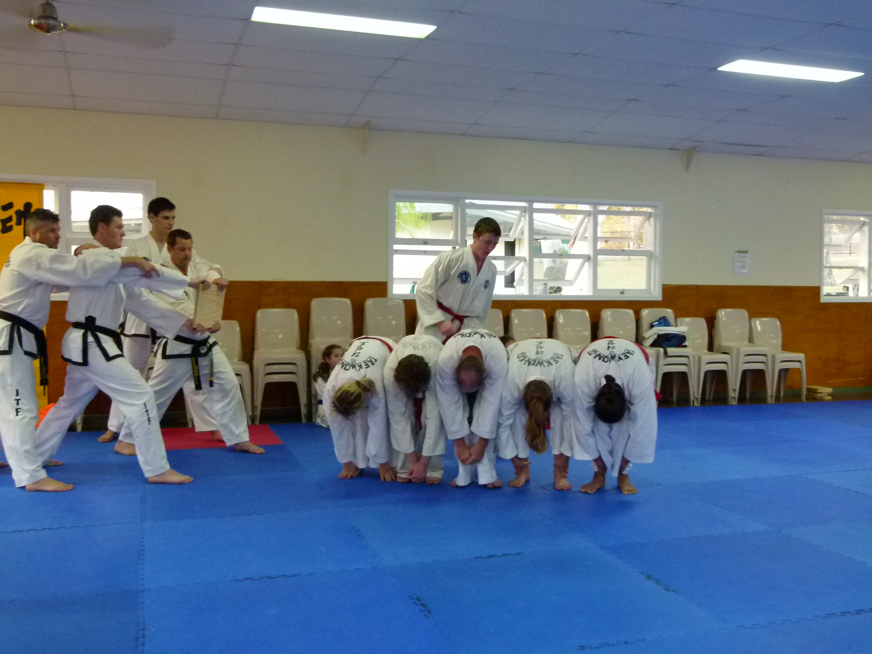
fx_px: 856
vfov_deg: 41.8
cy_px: 327
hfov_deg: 54.0
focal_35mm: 34
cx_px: 436
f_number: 3
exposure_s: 1/30
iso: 400
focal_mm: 6.1
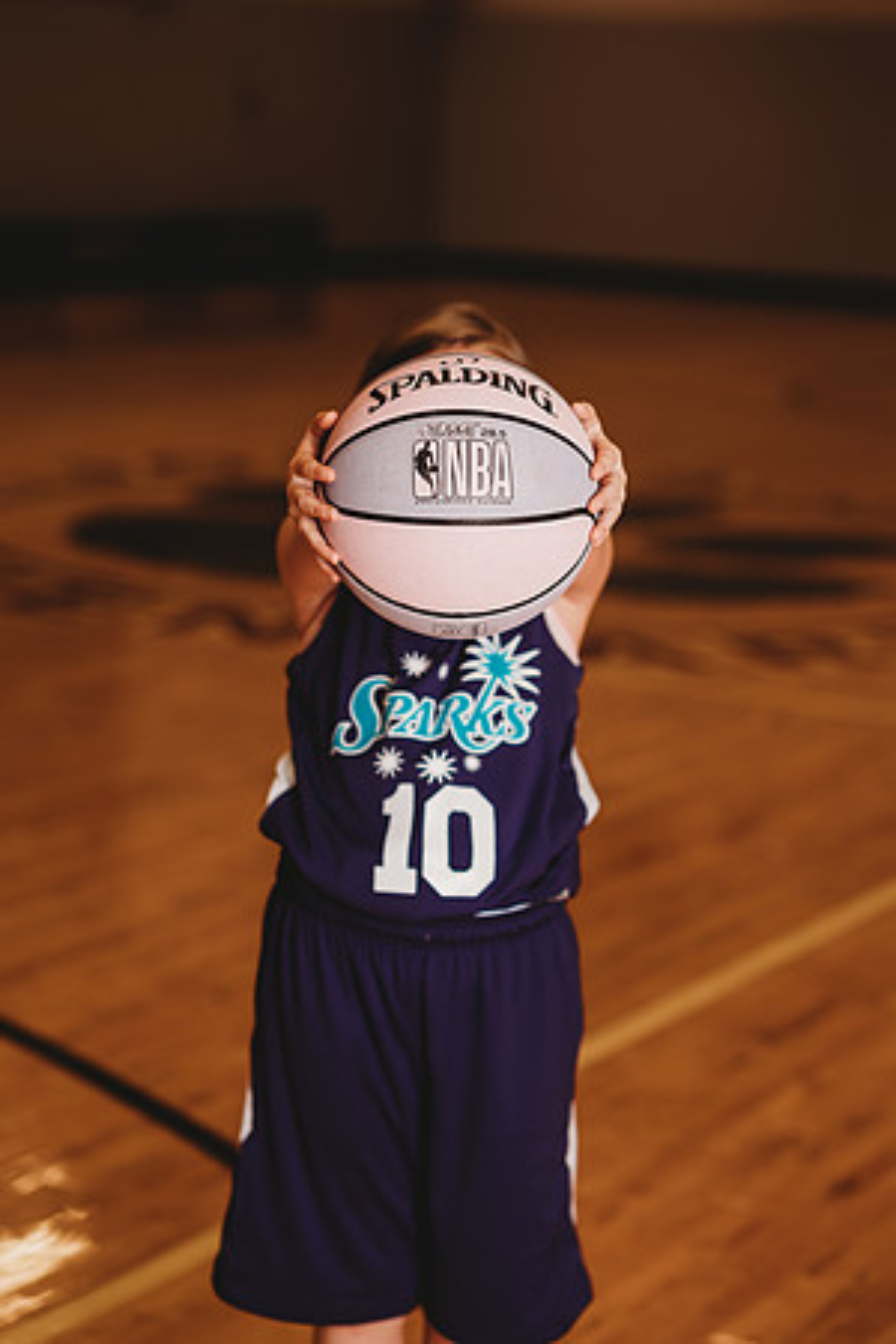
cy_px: 672
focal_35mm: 85
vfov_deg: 23.9
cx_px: 448
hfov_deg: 16.1
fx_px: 3173
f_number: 2.5
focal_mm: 85
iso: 100
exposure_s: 1/160
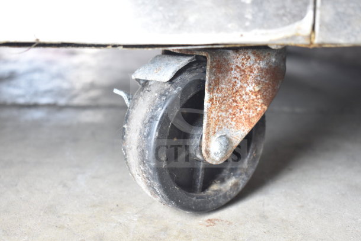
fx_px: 512
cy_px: 120
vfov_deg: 26.5
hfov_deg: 38.9
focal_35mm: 51
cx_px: 180
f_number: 4.5
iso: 400
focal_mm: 34
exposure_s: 1/50
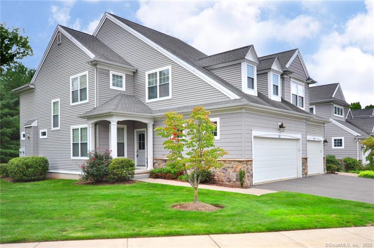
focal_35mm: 24
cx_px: 187
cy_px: 124
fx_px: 249
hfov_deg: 73.8
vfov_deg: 53.0
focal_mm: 16
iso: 1250
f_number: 5.6
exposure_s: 1/250
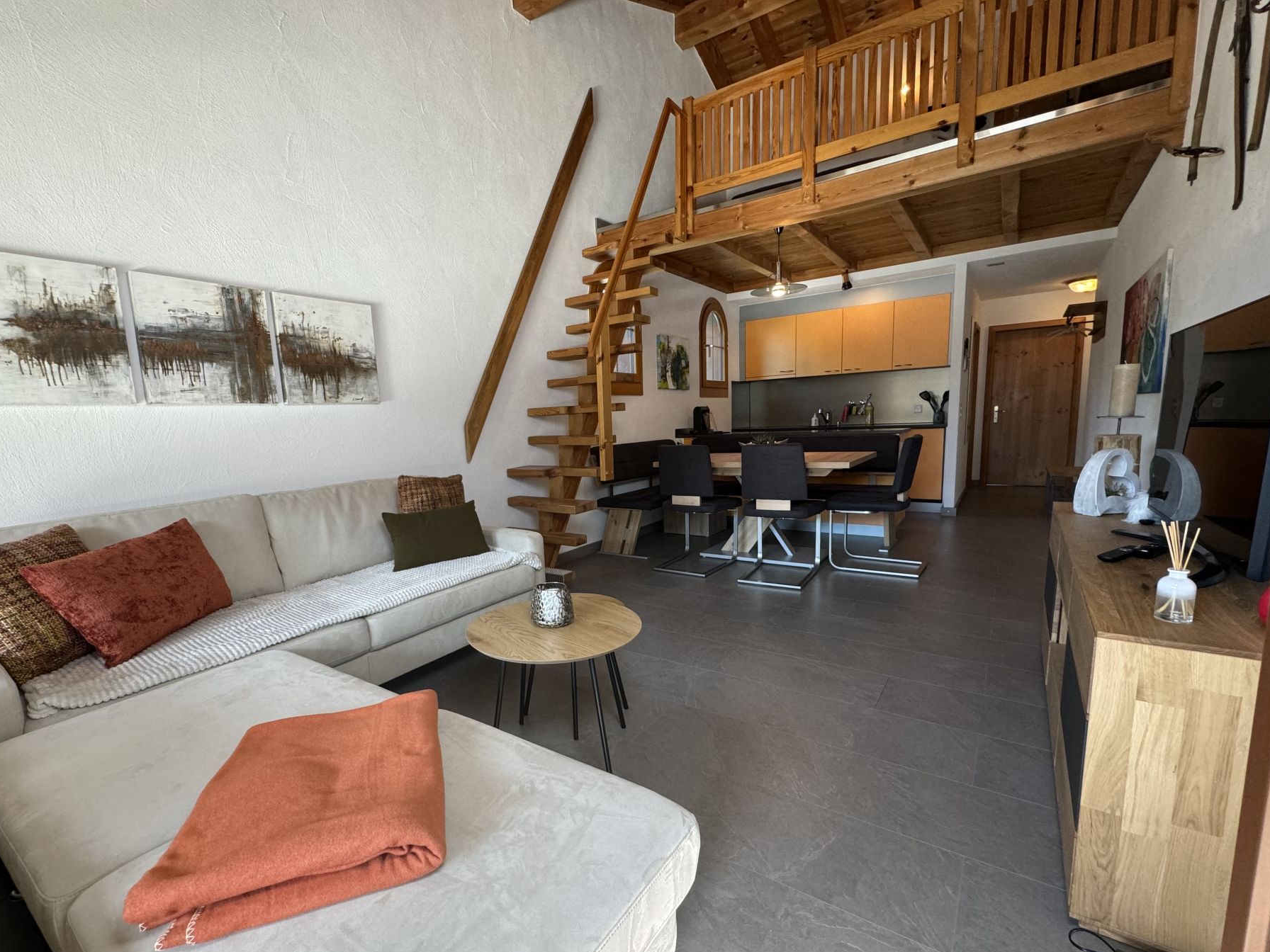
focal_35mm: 16
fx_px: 587
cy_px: 509
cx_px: 582
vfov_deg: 78.0
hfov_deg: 94.3
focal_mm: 2.22
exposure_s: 1/100
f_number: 2.2
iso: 200
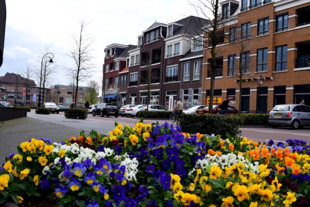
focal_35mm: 38
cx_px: 155
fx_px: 323
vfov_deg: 35.5
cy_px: 104
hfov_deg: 51.3
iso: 200
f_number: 9
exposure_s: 1/320
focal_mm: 25
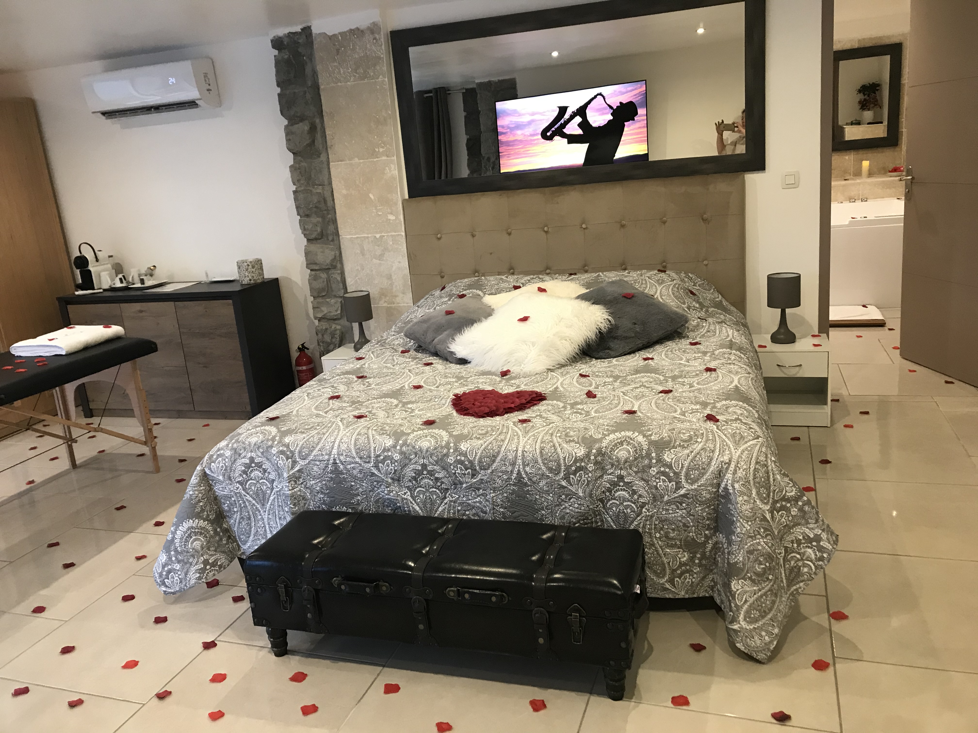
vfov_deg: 49.7
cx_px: 489
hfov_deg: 63.4
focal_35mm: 28
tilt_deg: -14.4
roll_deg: +5.8
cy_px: 366
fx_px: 791
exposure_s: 1/17
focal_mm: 3.99
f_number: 1.8
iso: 50
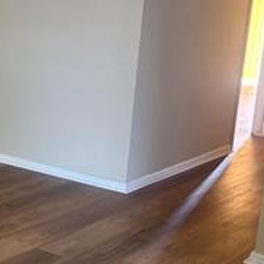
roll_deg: -1.1
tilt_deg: -12.4
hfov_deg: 18.7
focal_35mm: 81
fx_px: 699
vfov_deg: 21.4
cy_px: 116
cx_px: -138
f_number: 1.6
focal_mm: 5.96
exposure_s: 1/60
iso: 250
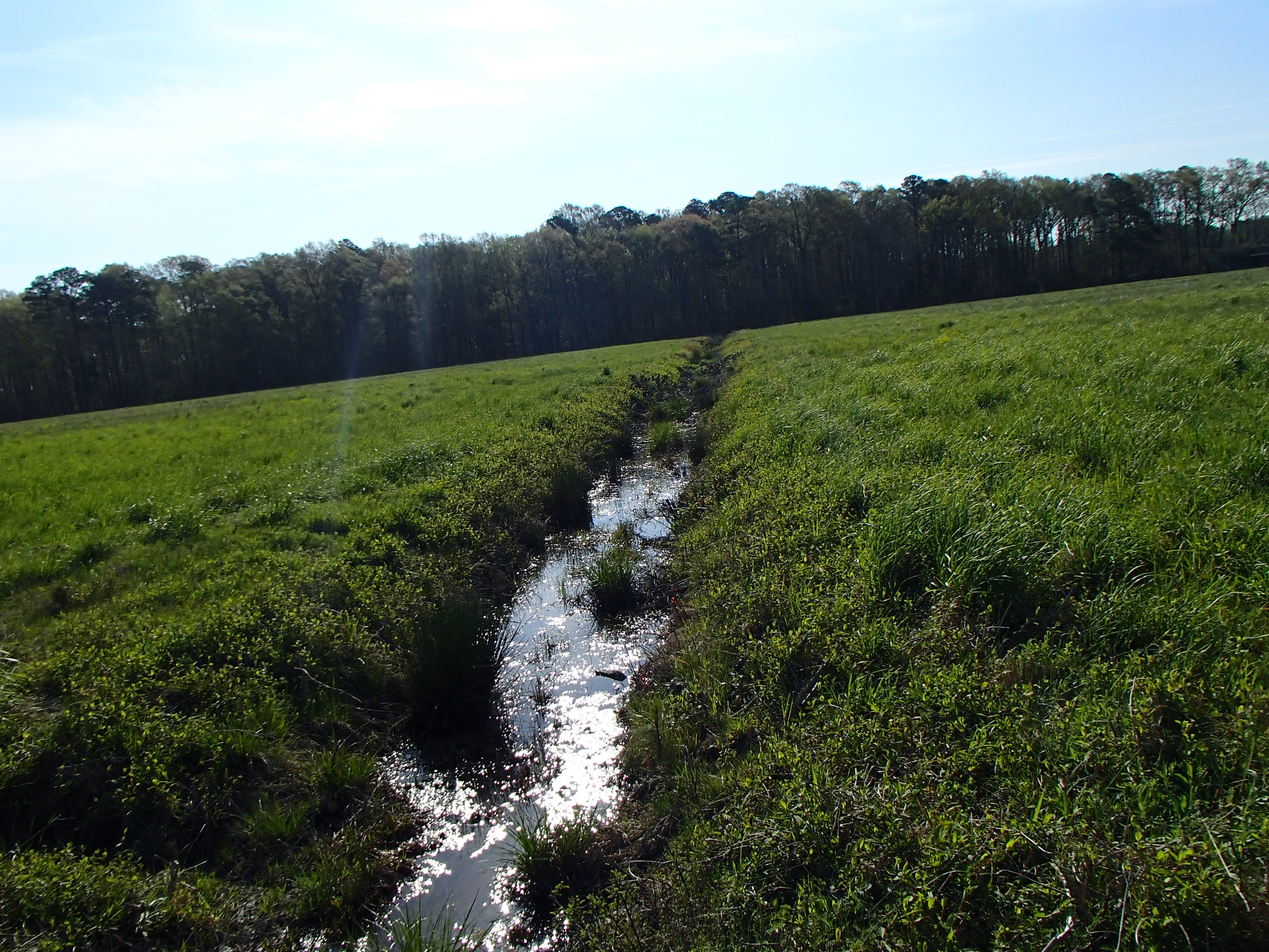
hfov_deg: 63.4
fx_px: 1026
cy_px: 476
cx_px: 634
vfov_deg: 49.7
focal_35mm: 28
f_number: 11
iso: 100
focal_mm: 5
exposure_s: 1/160
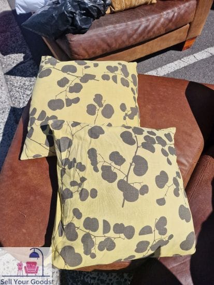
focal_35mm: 23
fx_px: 189
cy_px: 142
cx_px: 107
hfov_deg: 58.9
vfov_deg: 73.9
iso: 50
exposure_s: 1/2040
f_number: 1.8
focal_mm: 6.4
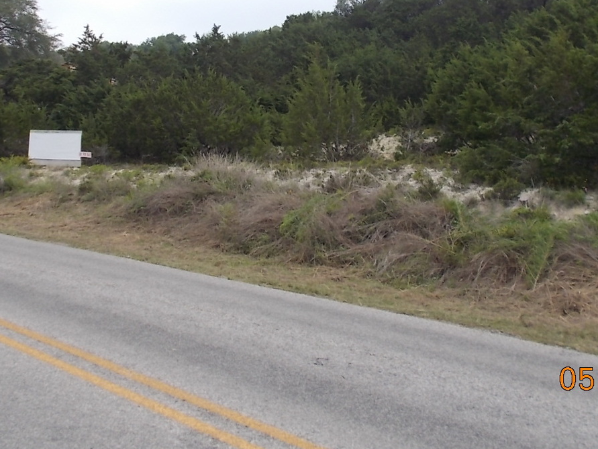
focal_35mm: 42
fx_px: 726
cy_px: 102
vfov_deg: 33.5
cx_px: 311
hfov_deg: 44.8
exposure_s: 1/320
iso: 80
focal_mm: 4.6
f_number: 3.2
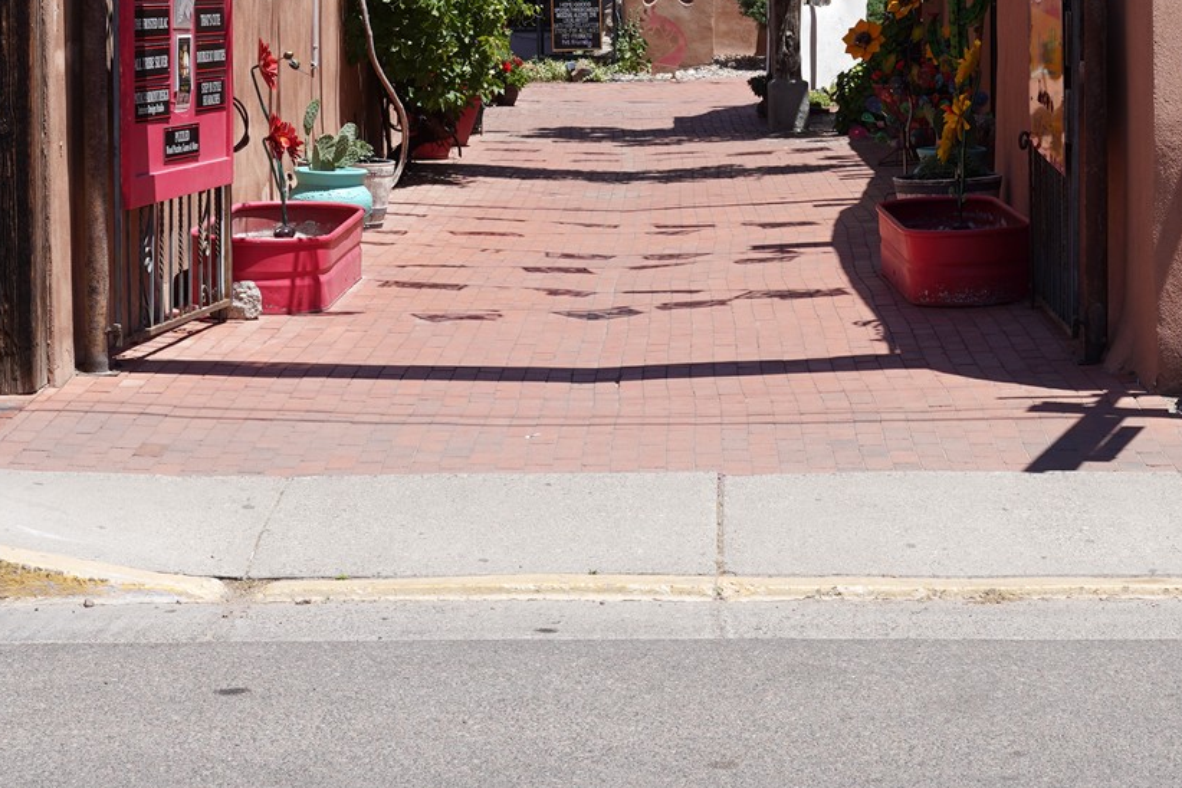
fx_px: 2955
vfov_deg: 15.0
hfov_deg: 22.6
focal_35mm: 90
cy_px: 42
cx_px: 732
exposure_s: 1/160
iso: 100
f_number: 10
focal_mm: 37
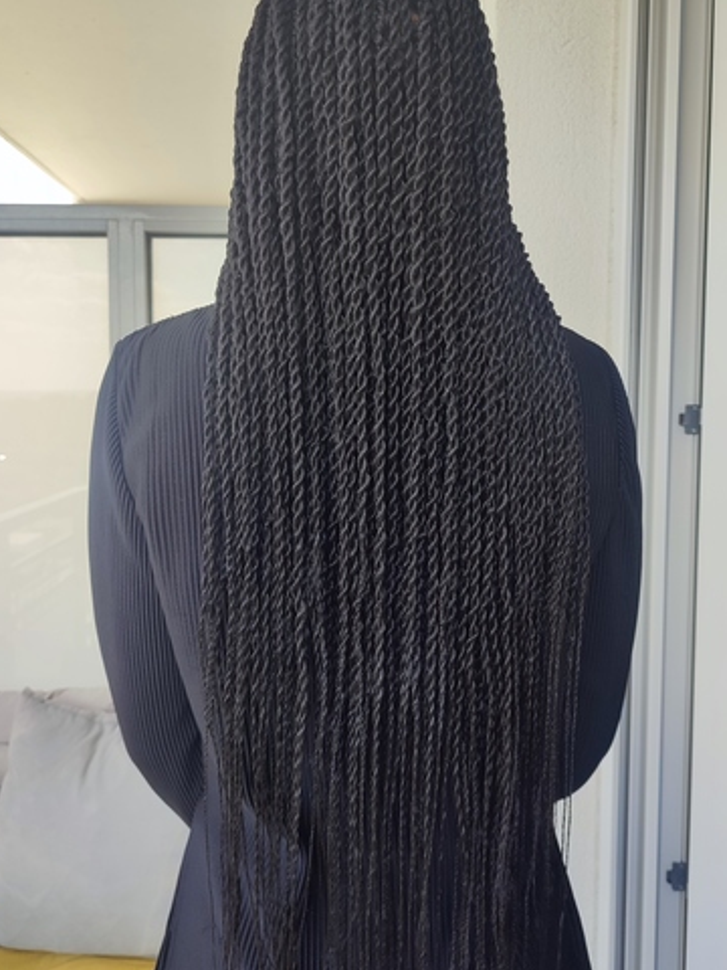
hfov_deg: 46.8
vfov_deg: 59.9
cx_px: 361
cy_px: 461
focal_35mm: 30
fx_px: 840
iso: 50
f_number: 1.89
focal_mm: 5.89
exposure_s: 1/215
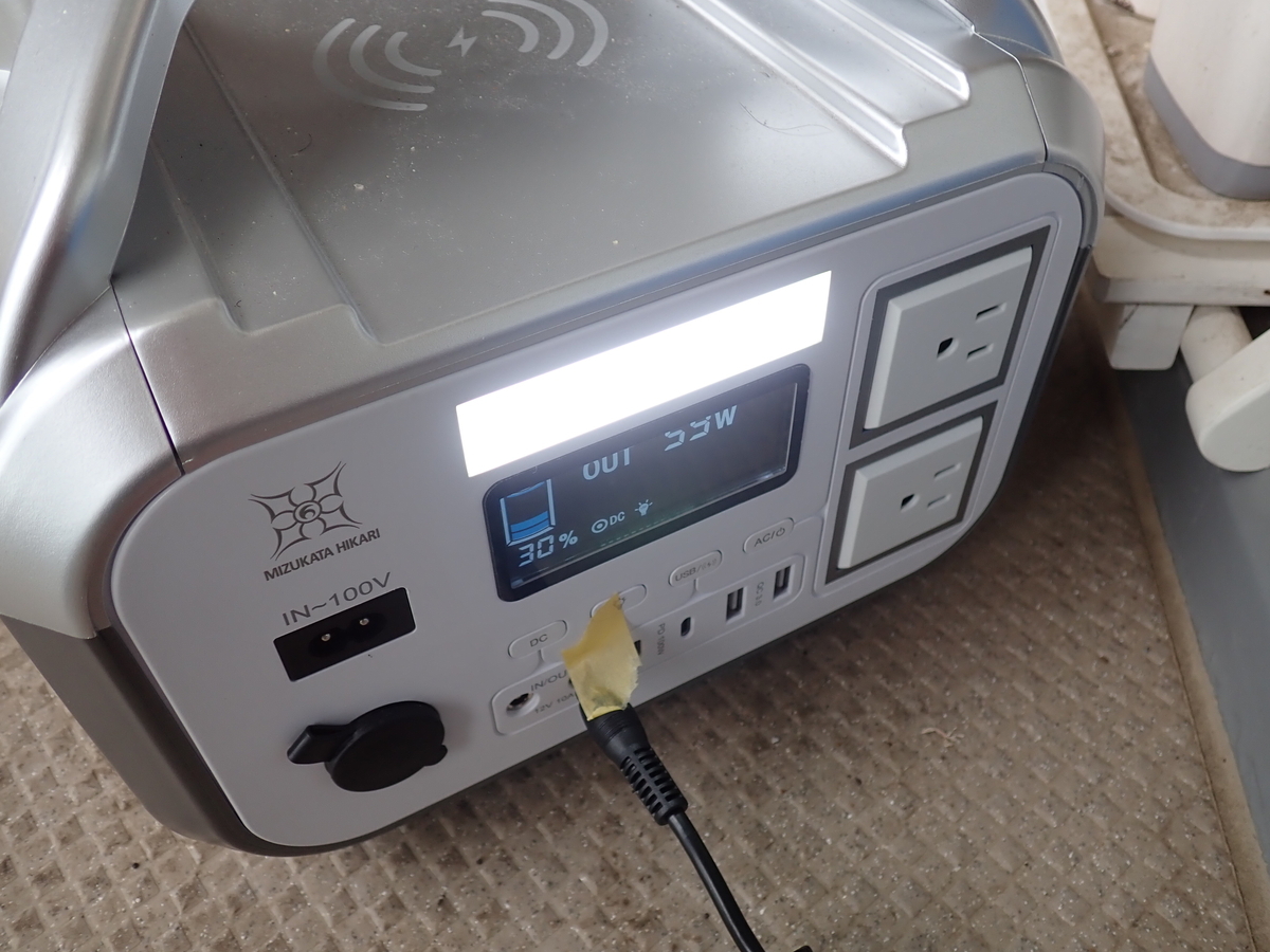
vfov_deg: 46.8
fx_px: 1101
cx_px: 635
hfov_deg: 60.0
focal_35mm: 30
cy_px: 476
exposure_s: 1/160
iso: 100
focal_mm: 5.5
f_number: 2.3
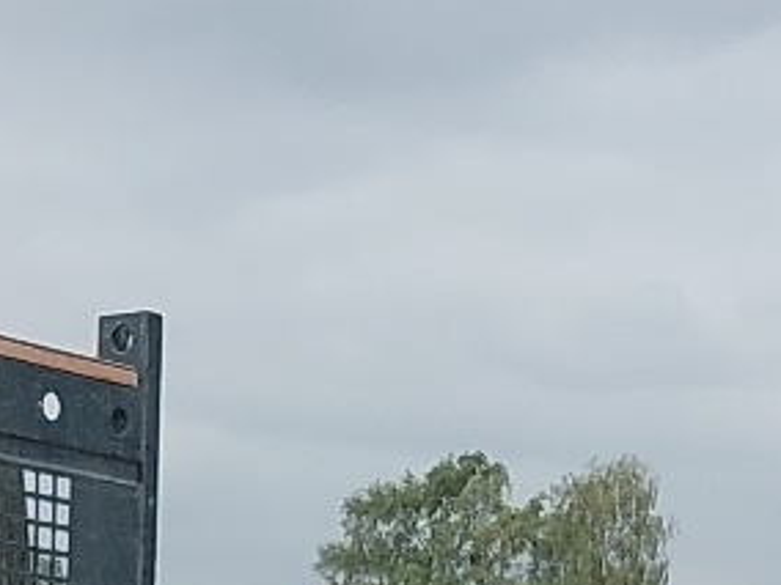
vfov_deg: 9.0
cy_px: 1263
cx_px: 192
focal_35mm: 152
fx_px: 3429
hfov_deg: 13.0
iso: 20
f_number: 1.8
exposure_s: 1/833
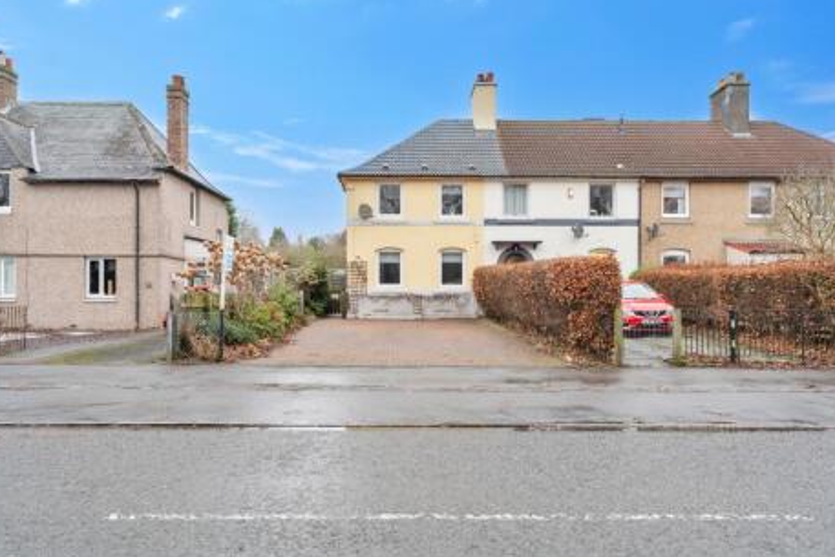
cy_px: 282
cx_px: 411
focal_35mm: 25
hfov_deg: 71.5
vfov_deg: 51.3
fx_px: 580
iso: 400
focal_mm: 24
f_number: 5.6
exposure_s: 1/30
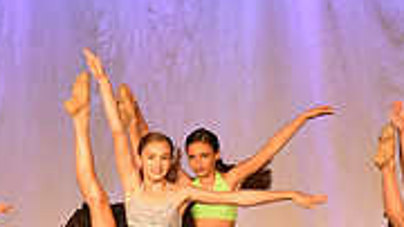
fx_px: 3790
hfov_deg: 6.1
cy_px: 338
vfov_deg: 3.4
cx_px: 9
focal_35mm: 354
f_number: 4.5
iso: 2000
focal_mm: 105
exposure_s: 1/250
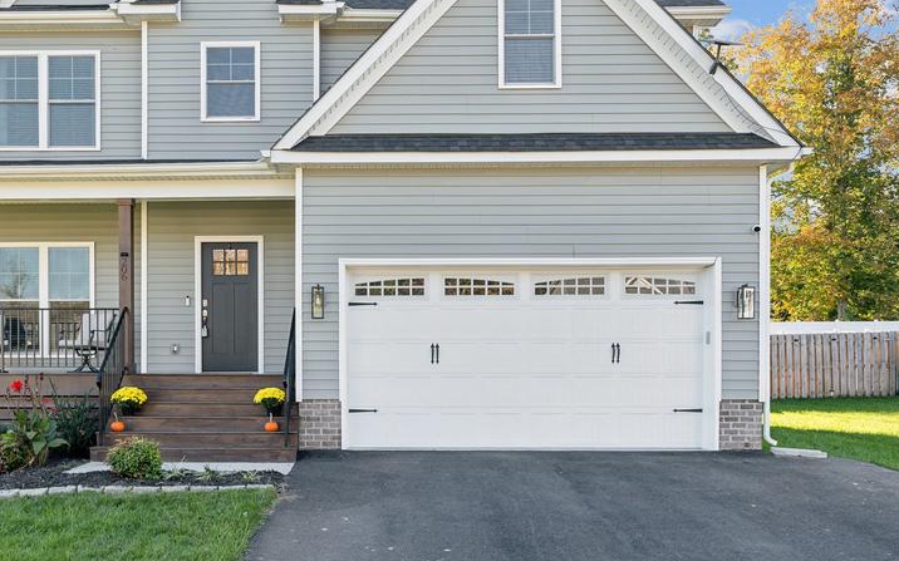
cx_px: 360
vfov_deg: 35.6
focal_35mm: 35
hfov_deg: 54.9
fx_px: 857
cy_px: 159
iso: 200
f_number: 6.3
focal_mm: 24
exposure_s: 1/160
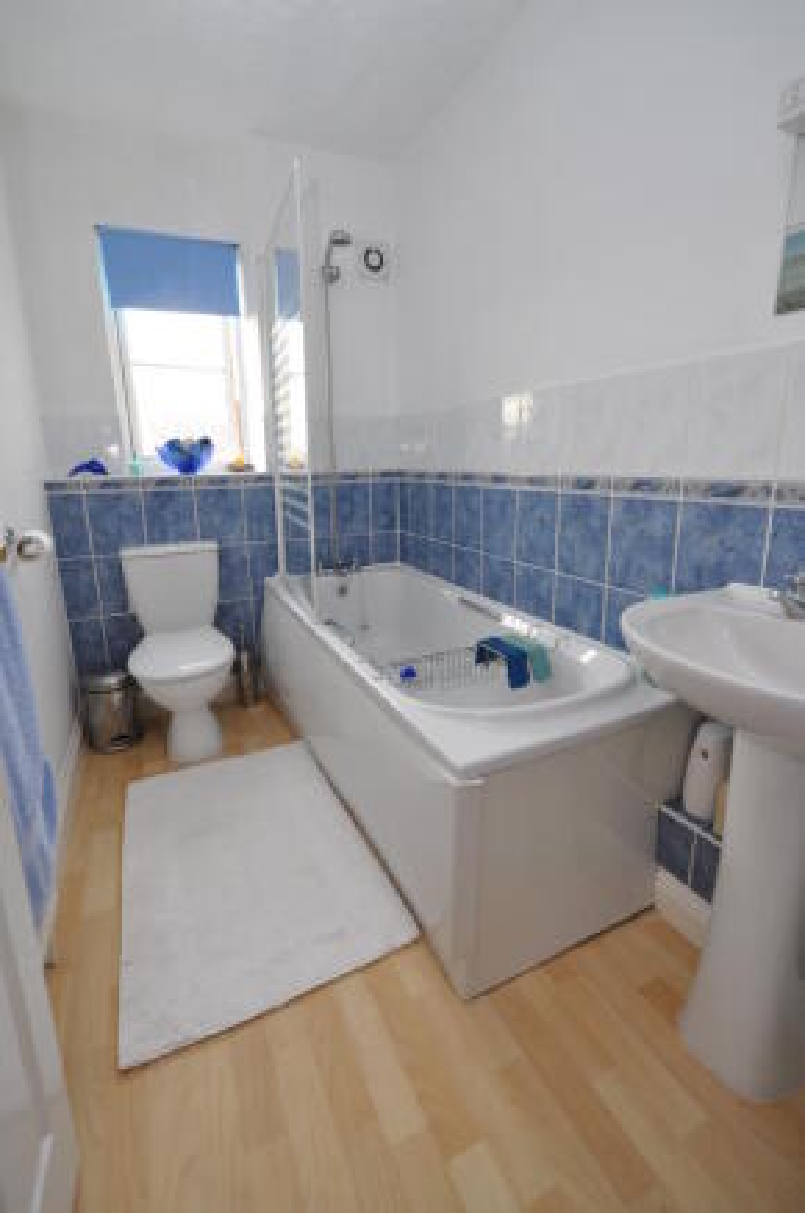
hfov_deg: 77.1
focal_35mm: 15
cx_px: 402
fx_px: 505
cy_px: 606
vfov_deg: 100.5
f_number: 5
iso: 400
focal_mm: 10
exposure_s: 1/100
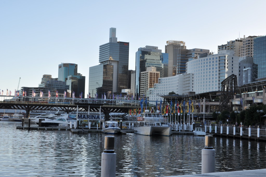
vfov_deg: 22.6
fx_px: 443
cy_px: 88
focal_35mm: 60
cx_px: 133
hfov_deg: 33.4
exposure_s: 1/125
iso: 200
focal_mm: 40
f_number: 11
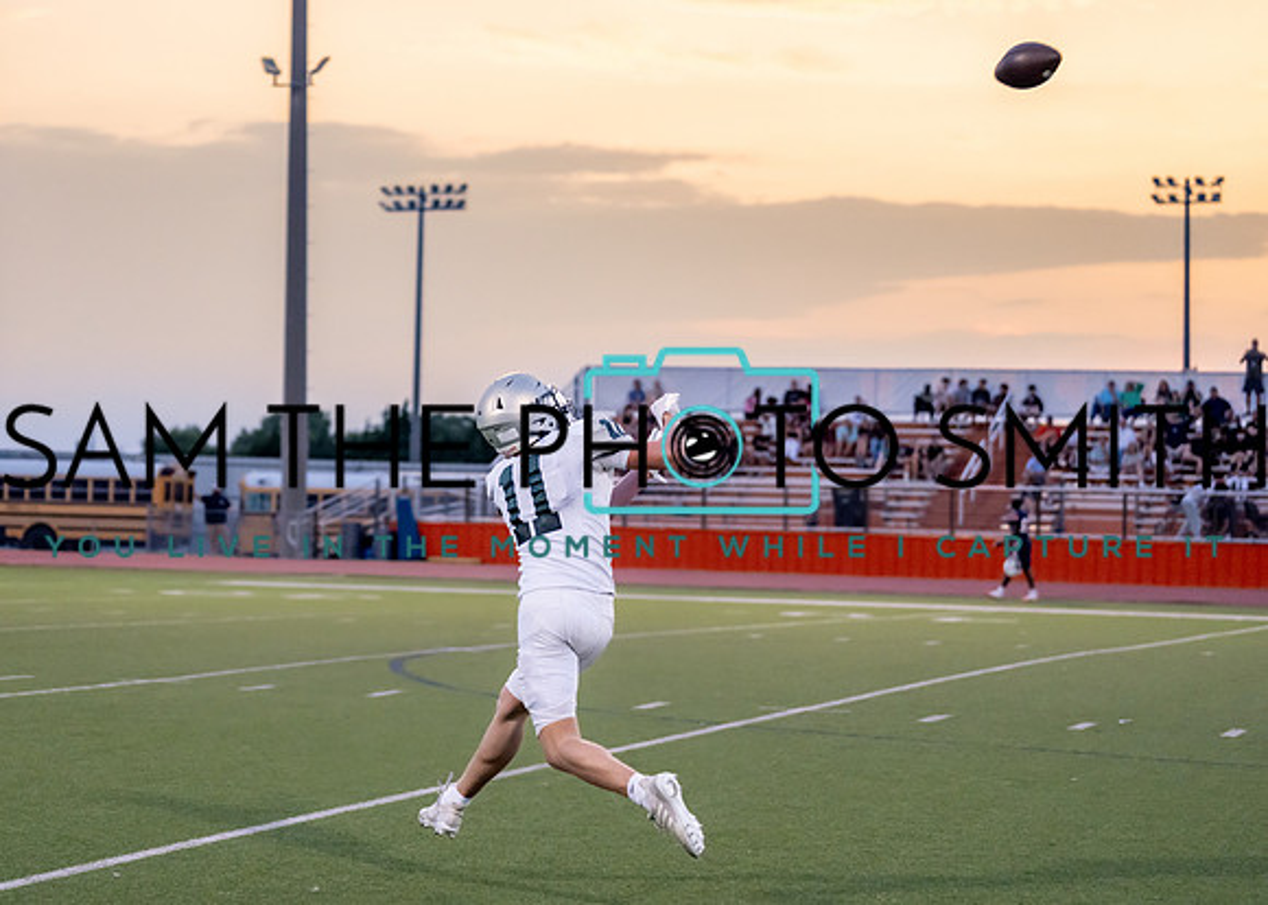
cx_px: 477
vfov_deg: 16.2
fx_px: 3173
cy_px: 462
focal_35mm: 88
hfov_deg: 22.5
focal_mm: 72
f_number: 2.8
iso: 2000
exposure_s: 1/1000
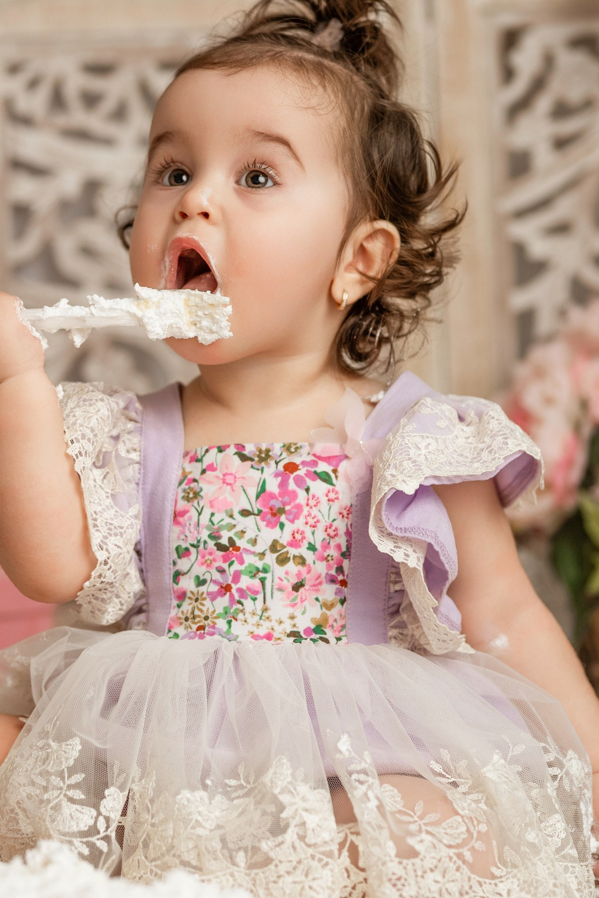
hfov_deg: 13.1
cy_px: 311
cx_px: 193
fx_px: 2595
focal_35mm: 104
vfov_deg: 19.6
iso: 100
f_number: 2.5
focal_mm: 50
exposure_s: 1/160
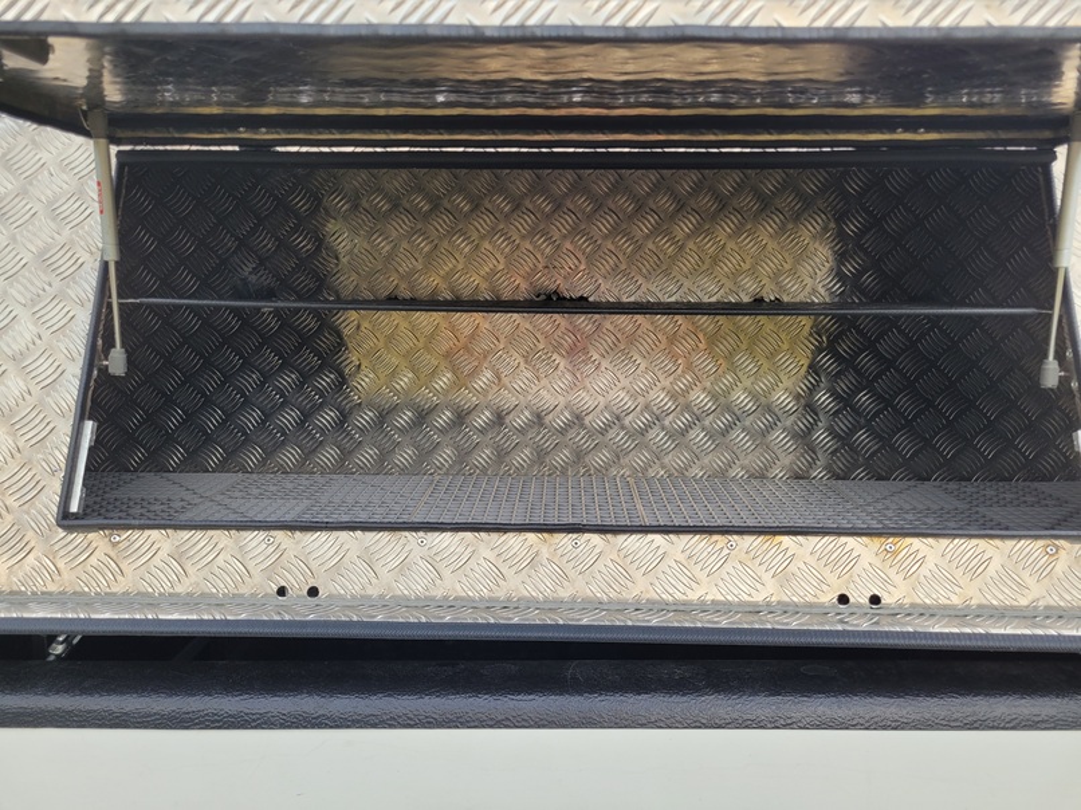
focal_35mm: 26
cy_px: 405
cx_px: 540
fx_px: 812
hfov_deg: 67.3
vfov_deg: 53.0
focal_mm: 5.4
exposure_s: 1/470
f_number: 1.8
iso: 40
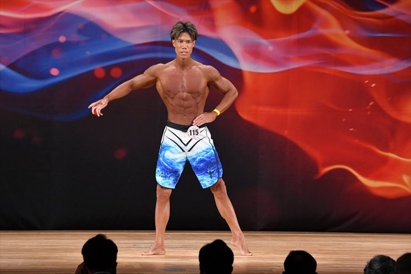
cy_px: 137
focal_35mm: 225
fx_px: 2568
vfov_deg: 6.1
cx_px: 206
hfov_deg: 9.2
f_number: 5.6
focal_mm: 150
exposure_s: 1/400
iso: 3200
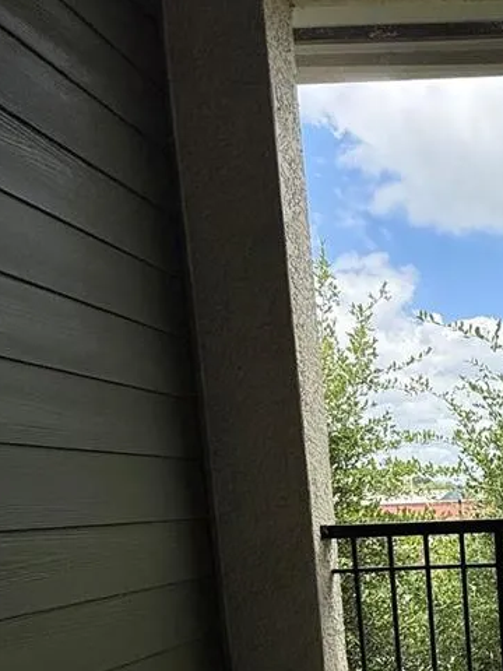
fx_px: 678
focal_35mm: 35
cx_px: 616
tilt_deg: -2.7
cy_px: 559
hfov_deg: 32.8
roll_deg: +2.8
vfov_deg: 48.9
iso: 50
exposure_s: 1/1125
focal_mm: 2.22
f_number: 2.2
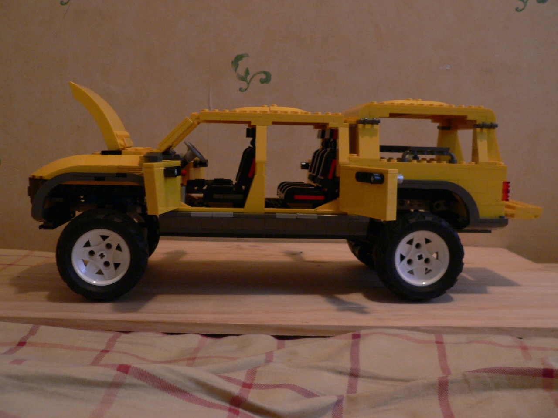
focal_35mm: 40
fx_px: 645
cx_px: 279
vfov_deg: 36.0
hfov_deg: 46.8
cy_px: 209
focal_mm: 6.6
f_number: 2.8
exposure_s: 1/4
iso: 200
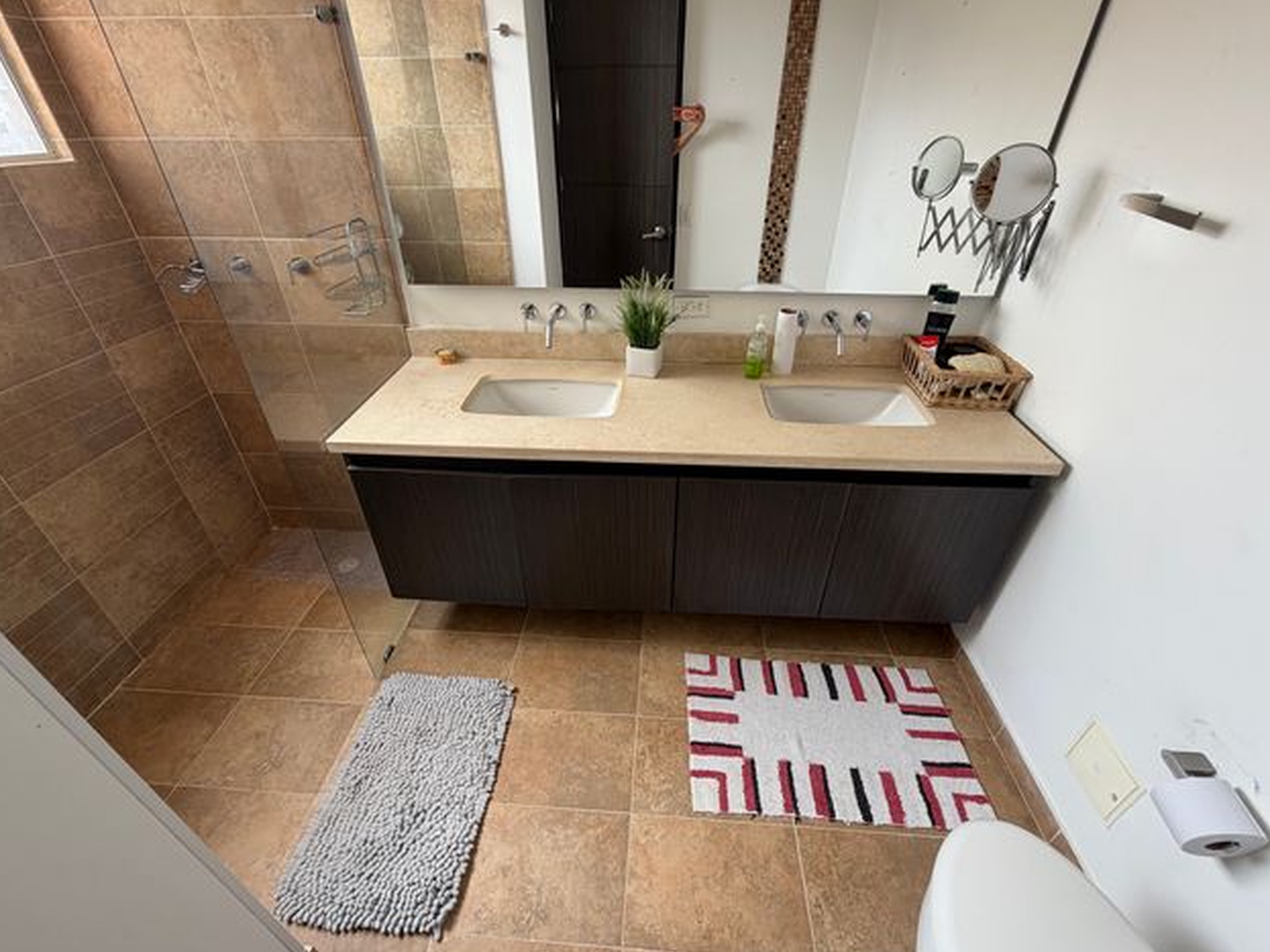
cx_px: 639
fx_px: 550
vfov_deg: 81.7
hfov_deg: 98.2
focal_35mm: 15
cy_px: 471
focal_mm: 2.22
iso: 80
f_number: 2.2
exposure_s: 1/121
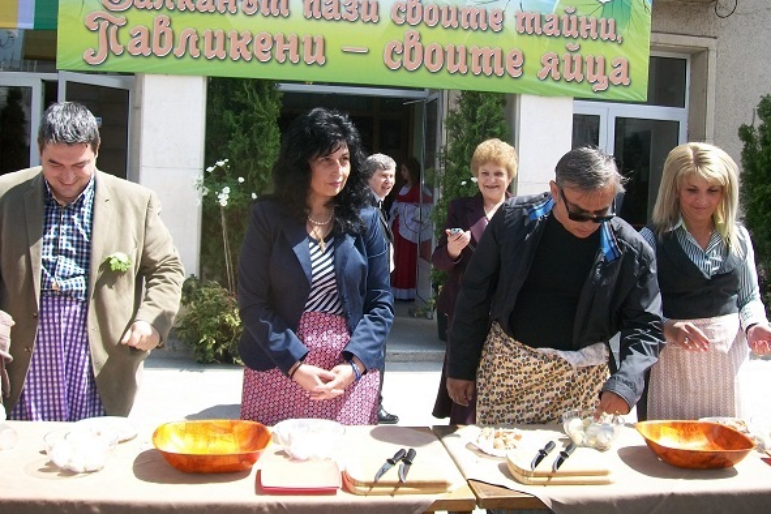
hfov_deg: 50.7
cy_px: 227
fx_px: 814
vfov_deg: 35.0
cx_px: 389
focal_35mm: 38
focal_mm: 6
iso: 80
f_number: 2.7
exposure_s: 1/500
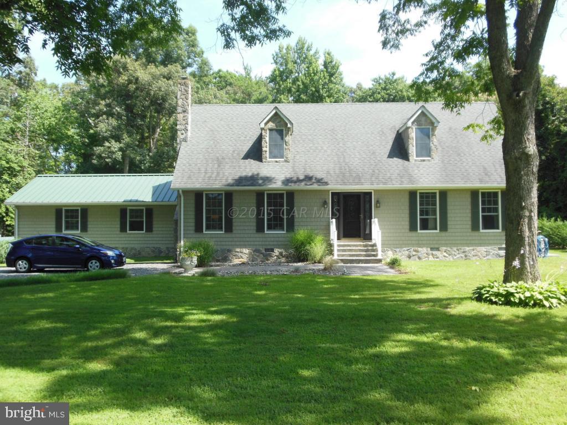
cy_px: 212
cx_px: 284
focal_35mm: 33
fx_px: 541
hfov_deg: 55.4
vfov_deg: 42.9
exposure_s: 1/400
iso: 125
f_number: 3.5
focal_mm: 6
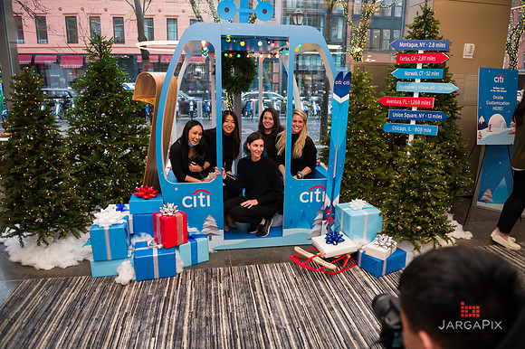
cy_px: 174
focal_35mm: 24
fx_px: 350
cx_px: 262
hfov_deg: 73.8
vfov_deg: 53.1
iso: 400
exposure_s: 1/200
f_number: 3.2
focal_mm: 24
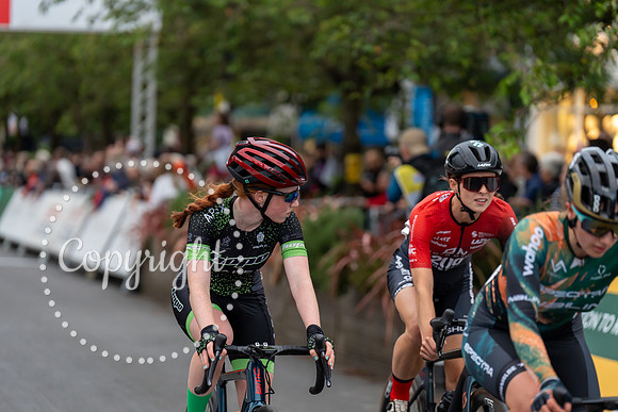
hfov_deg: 15.4
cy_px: 206
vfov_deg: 10.3
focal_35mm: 133
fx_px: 2284
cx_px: 309
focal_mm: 133
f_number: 2.8
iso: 1000
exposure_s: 1/800
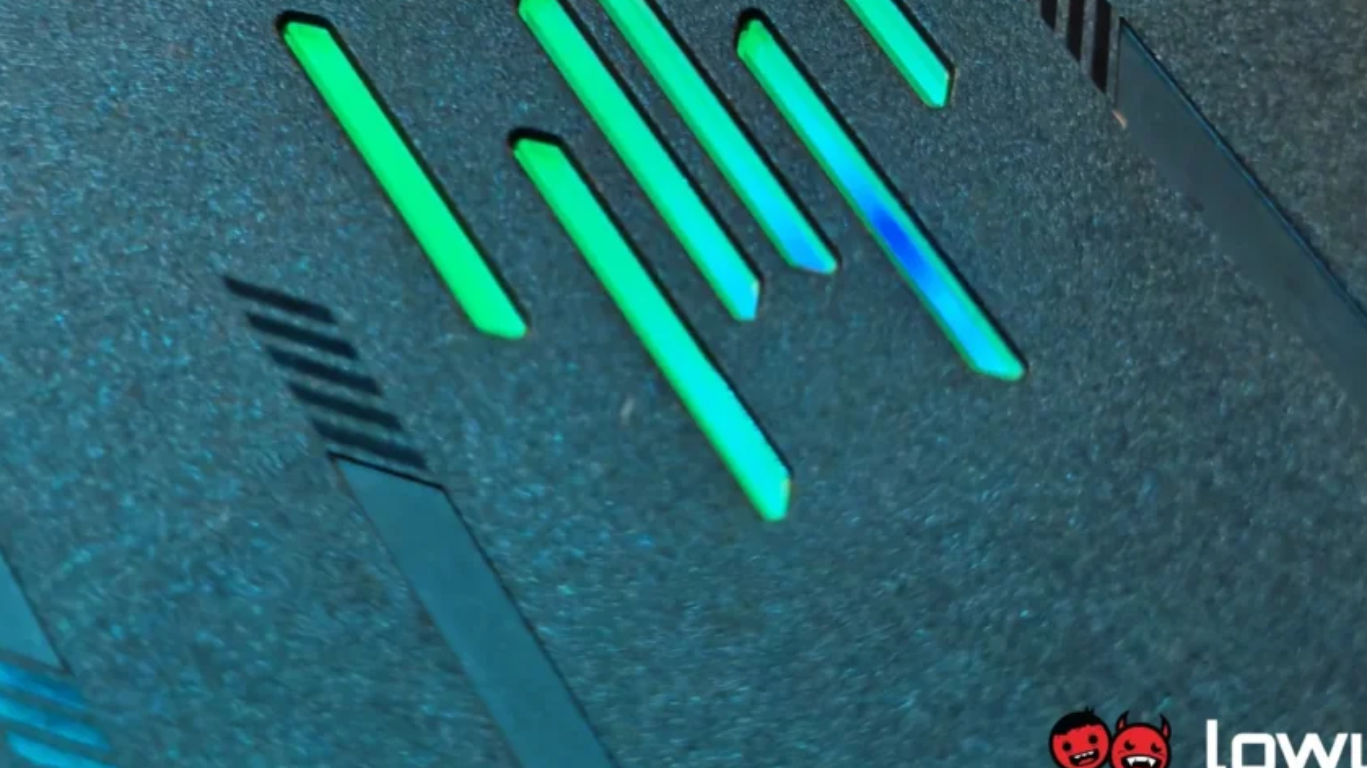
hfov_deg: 28.6
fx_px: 2682
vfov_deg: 16.1
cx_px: 656
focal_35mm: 74
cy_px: 68
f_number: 1.6
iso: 100
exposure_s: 1/50
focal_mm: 5.4
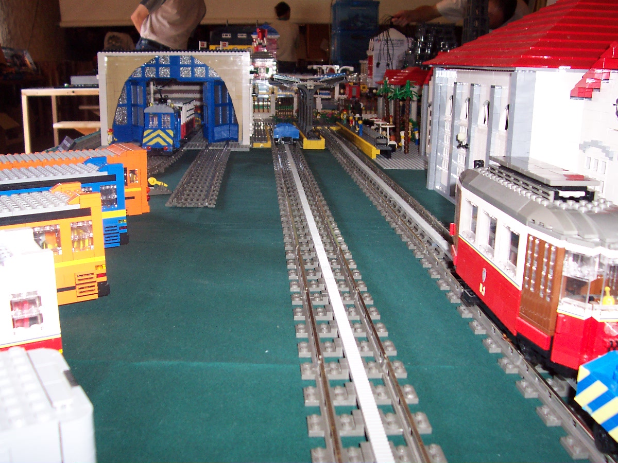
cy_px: 232
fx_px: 661
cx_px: 309
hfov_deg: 50.1
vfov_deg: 38.7
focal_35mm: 37
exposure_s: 1/60
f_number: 2.8
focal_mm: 5.6
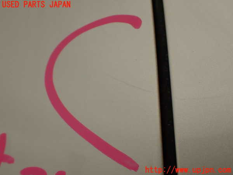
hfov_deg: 51.4
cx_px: 116
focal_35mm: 36
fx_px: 242
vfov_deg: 39.7
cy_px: 88
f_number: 3.5
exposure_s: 1/400
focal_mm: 6.37
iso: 100
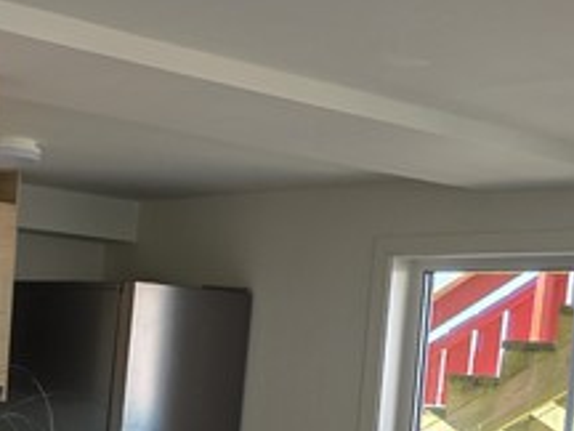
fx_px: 1409
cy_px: 468
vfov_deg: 16.8
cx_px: -181
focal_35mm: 85
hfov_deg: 20.9
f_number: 1.7
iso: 125
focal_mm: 6.3
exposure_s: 1/180
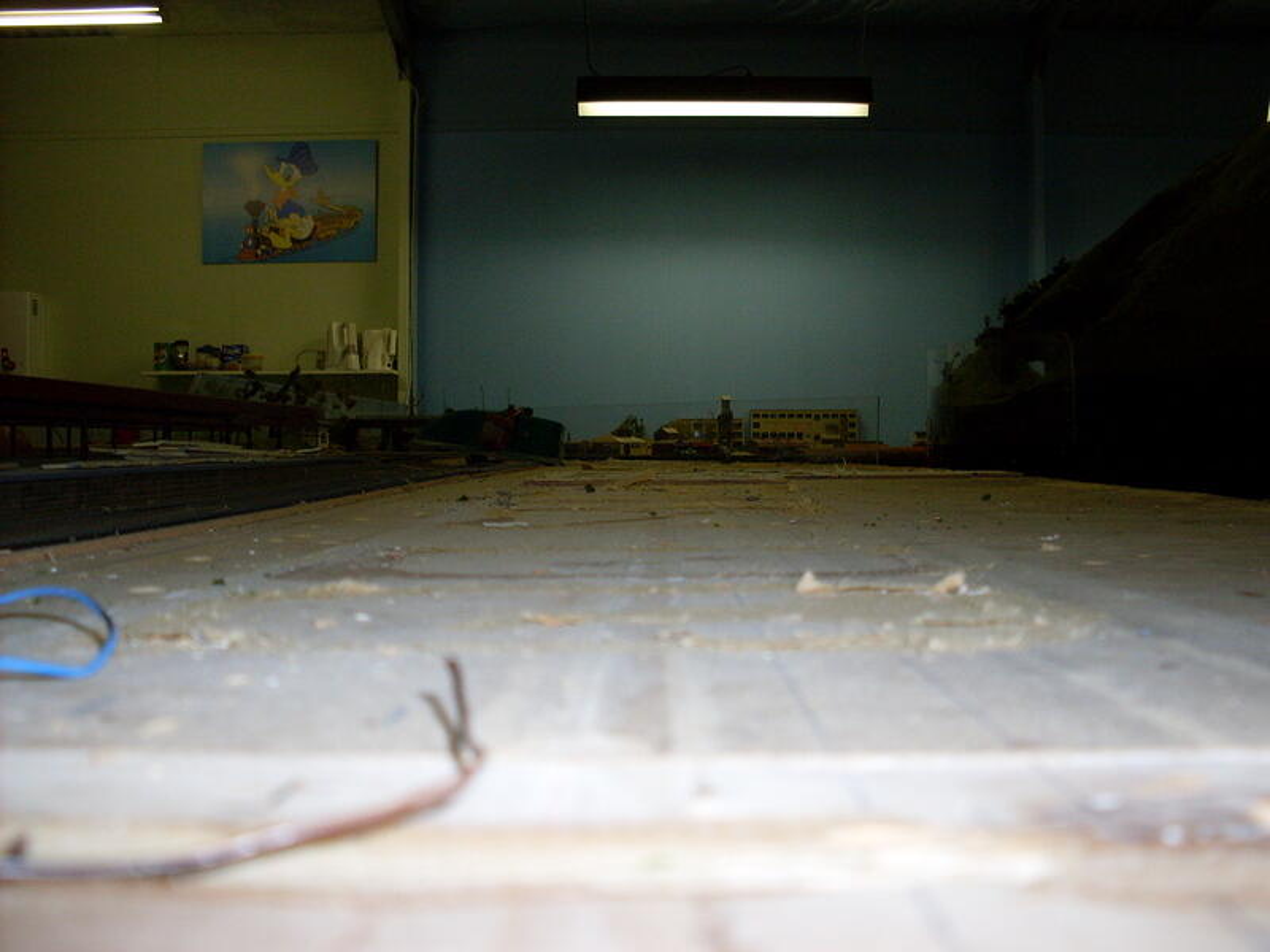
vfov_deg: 37.7
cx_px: 635
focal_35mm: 38
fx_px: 1394
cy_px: 476
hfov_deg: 49.0
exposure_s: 1/45
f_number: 2.8
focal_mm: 6.3
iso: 100
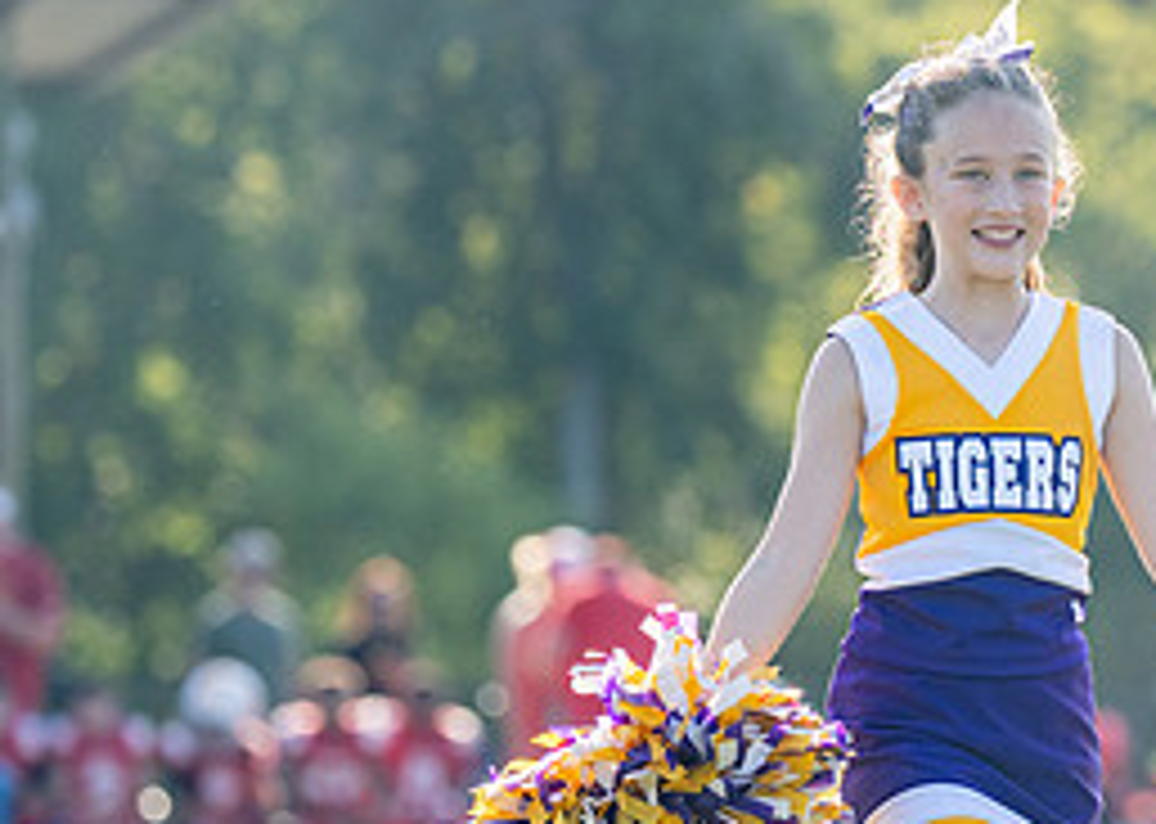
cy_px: 554
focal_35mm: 409
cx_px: 1098
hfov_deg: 4.9
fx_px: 13414
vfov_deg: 3.5
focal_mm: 134
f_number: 2.8
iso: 400
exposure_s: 1/2000
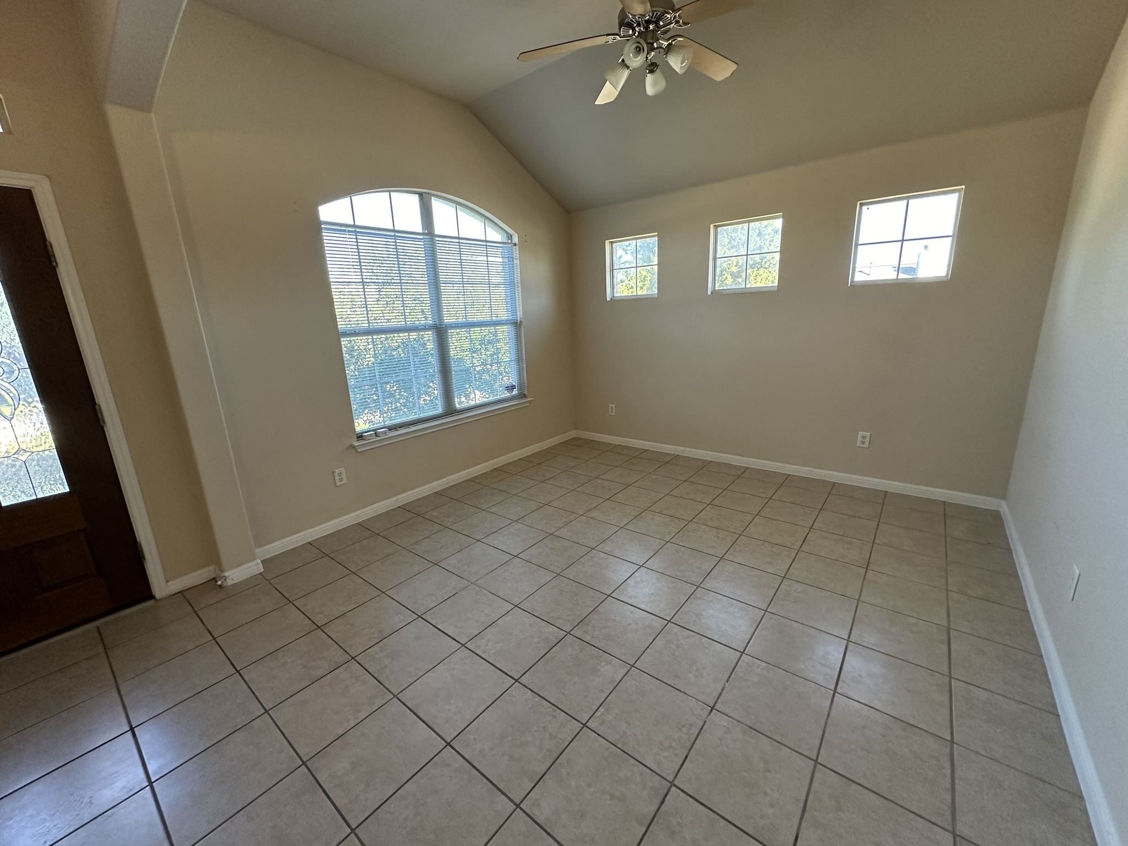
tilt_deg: -13.3
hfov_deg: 102.1
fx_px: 456
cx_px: 564
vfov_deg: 85.7
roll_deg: +2.5
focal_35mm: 14
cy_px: 423
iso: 160
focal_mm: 2.22
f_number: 2.2
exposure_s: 1/120
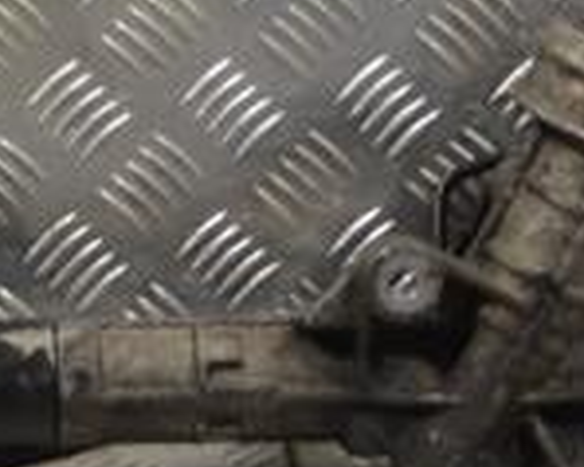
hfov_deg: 10.5
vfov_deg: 8.5
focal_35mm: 181
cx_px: -102
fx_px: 3126
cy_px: 173
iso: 140
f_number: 4.8
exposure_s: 1/30
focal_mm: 32
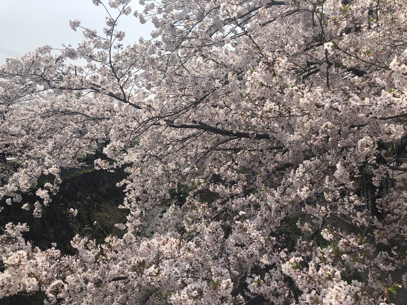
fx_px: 329
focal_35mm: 28
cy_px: 152
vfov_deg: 49.7
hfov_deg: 63.4
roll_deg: +3.3
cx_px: 204
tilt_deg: -3.4
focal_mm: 3.99
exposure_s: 1/2703
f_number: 1.8
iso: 20
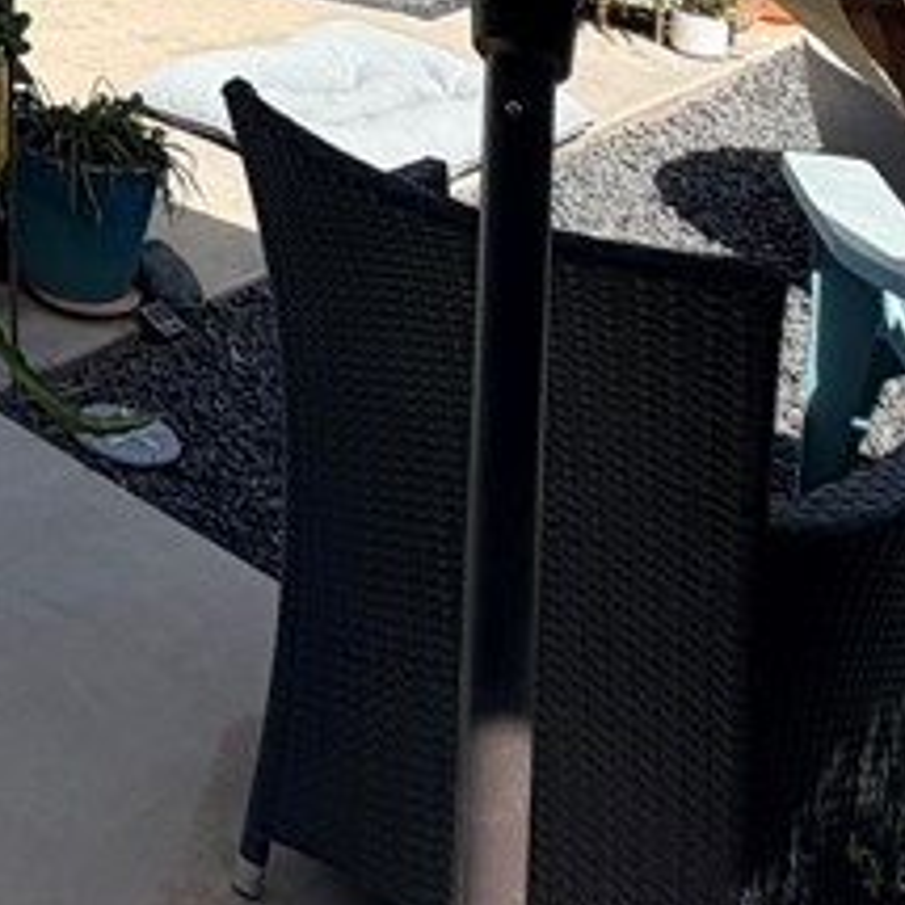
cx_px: -341
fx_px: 1745
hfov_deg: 24.5
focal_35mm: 59
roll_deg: -2.1
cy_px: -526
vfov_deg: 22.6
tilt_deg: -1.6
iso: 32
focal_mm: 2.22
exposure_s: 1/770
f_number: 2.2
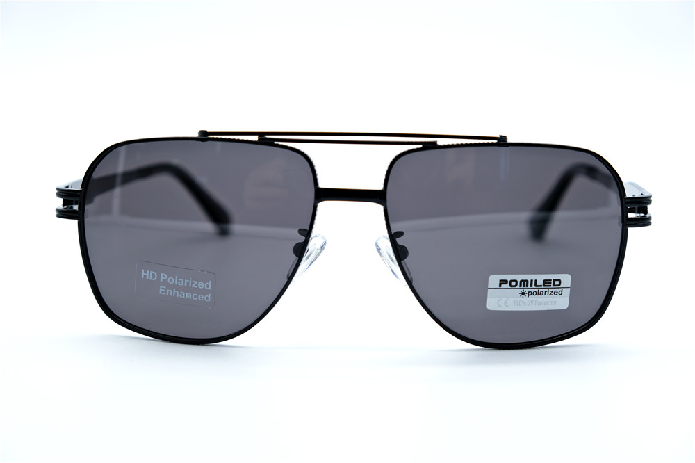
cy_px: 232
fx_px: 1293
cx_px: 348
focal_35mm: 67
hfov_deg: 30.1
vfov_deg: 20.3
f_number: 5.6
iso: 160
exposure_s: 1/120
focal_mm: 44.4
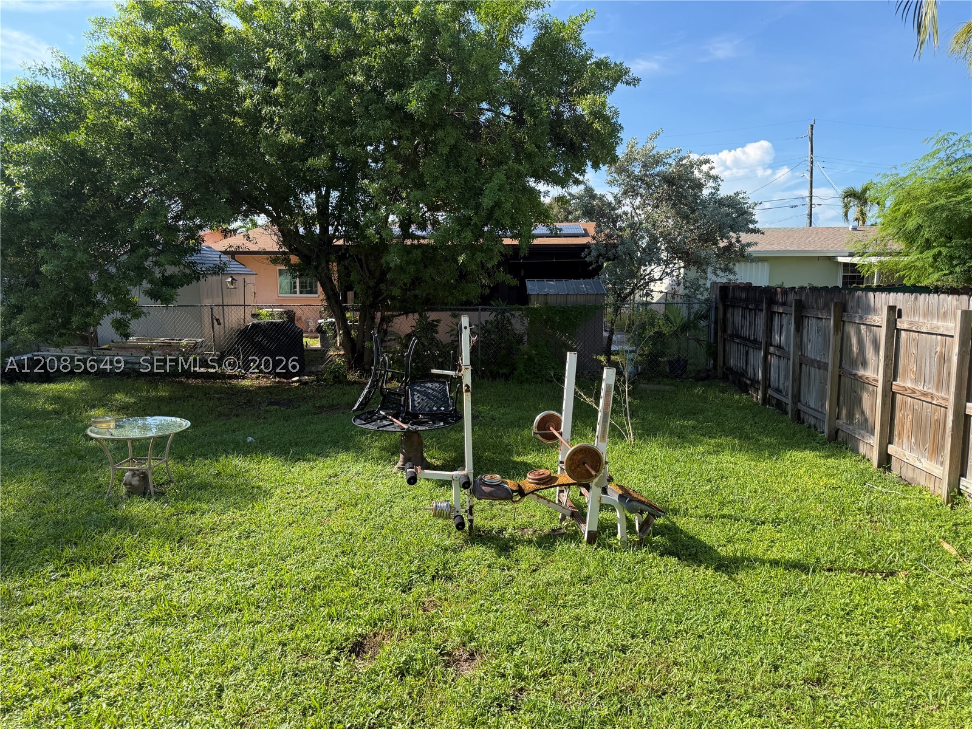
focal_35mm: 24
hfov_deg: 71.6
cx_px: 486
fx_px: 674
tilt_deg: -6.9
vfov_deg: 56.8
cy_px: 364
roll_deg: +0.5
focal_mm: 6.76
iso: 100
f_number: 1.78
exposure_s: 1/2000
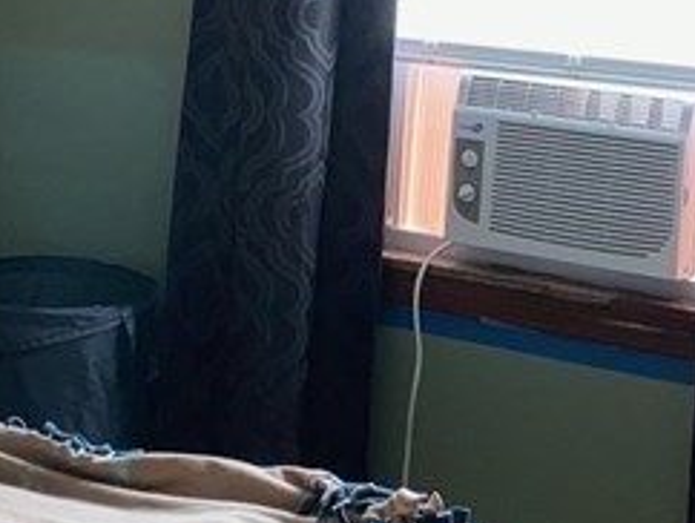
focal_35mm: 110
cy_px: 60
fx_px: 2211
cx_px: 293
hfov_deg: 17.9
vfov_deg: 13.4
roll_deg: -2.6
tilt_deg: -6.8
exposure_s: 1/12
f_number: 1.8
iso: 50
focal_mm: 4.25
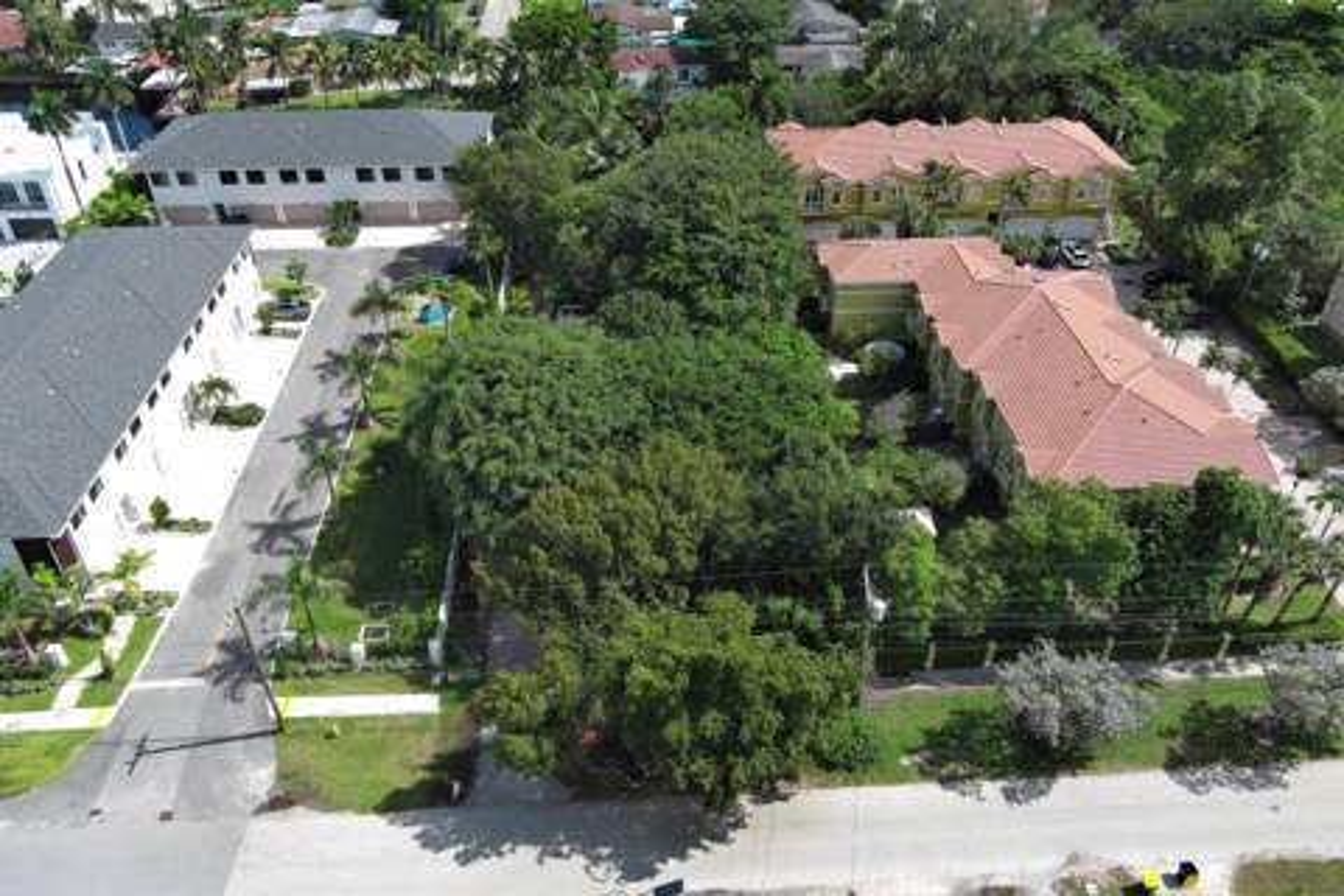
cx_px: 672
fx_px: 1083
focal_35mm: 29
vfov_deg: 45.0
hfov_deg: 63.7
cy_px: 448
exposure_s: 1/975
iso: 100
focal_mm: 10.57
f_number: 2.8
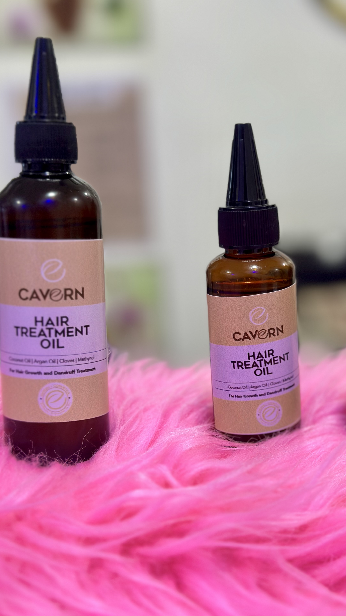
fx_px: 897
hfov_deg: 21.8
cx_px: 221
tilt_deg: -10.1
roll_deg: +2.2
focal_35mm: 55
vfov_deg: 37.8
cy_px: 316
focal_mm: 6.86
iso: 125
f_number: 1.78
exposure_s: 1/100
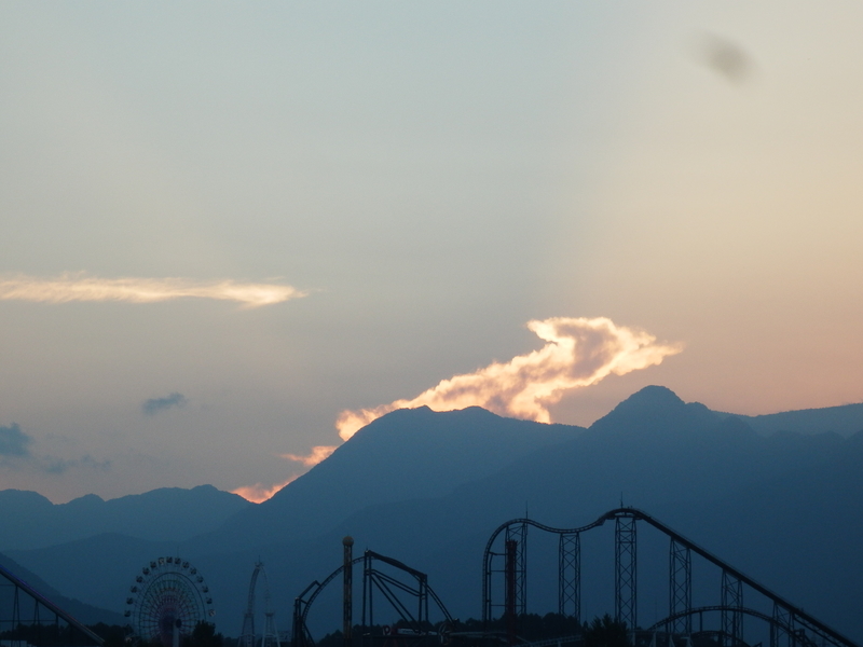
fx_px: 3839
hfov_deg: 12.8
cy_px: 324
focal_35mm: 154
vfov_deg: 9.6
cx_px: 432
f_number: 5.5
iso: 125
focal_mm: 27.5
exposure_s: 1/160
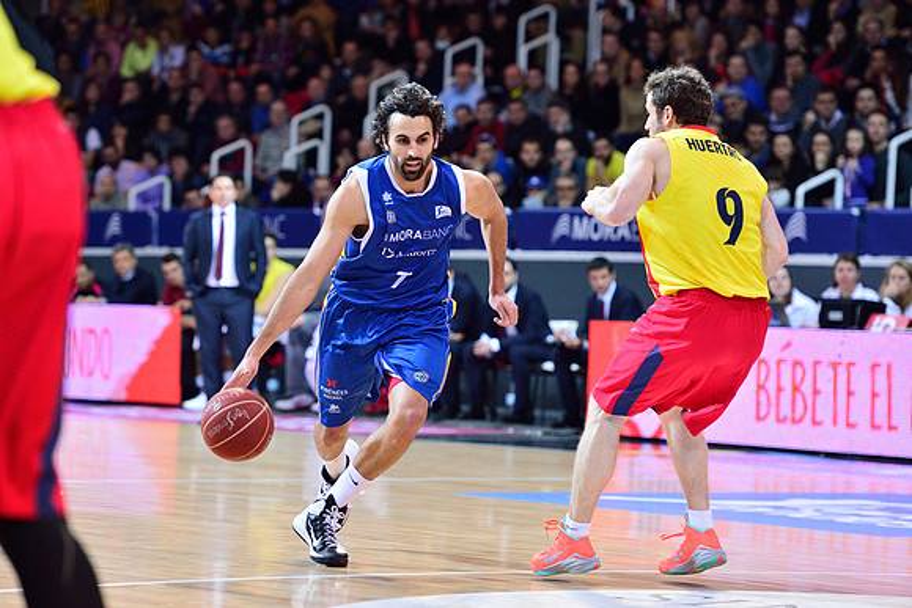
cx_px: 456
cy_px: 304
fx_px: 3674
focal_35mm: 145
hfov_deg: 14.2
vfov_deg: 9.5
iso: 2000
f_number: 3.5
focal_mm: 145
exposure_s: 1/1250
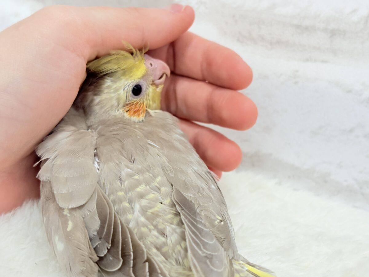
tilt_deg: -17.2
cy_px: 138
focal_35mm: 52
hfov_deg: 36.8
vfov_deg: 28.0
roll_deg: -4.8
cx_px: 184
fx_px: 554
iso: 125
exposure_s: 1/100
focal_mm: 5.96
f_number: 1.6
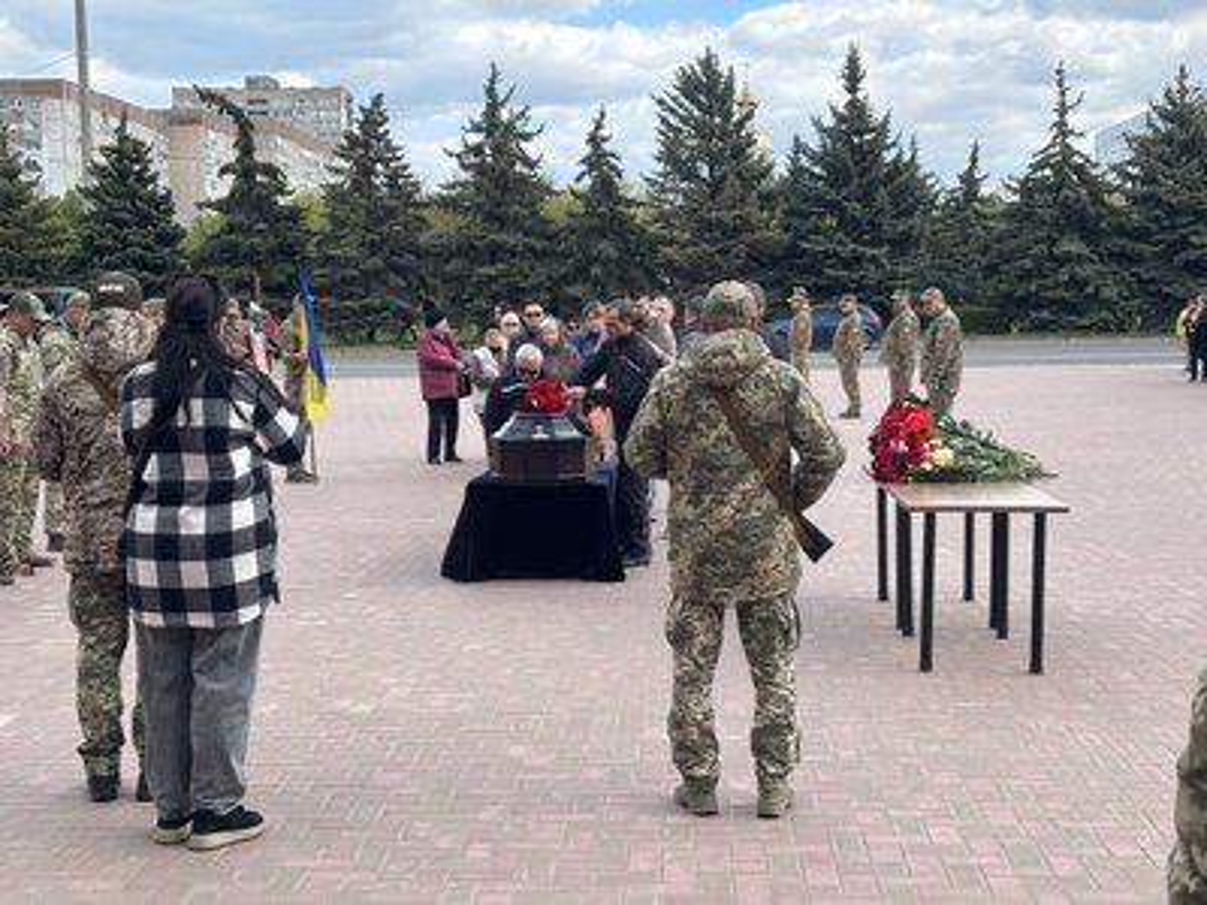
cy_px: 452
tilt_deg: -3.8
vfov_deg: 28.0
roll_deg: +0.4
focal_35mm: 52
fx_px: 1813
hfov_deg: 36.8
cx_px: 604
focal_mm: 5.96
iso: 32
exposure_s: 1/844
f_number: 1.6
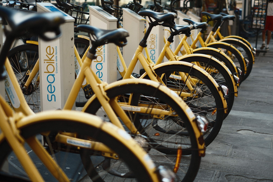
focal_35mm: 54
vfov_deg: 25.1
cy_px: 89
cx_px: 137
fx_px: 409
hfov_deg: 36.9
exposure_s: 1/2500
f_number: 1.4
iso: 250
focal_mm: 35
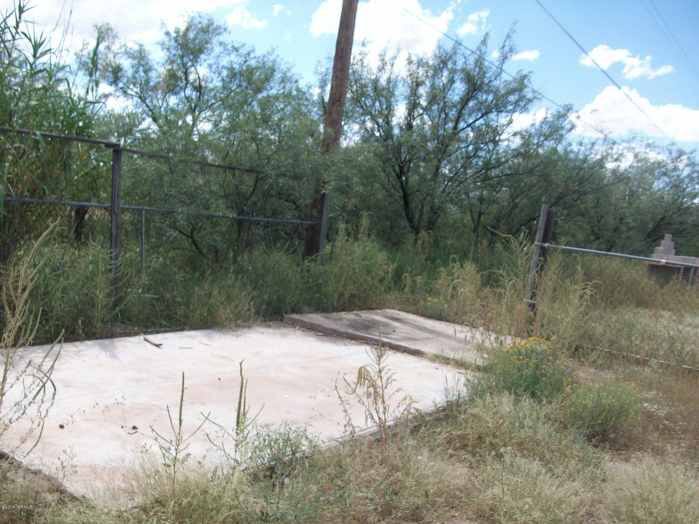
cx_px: 350
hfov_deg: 54.0
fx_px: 687
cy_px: 262
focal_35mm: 34
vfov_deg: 41.8
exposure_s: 1/687
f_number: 2.8
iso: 64
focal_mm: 5.7
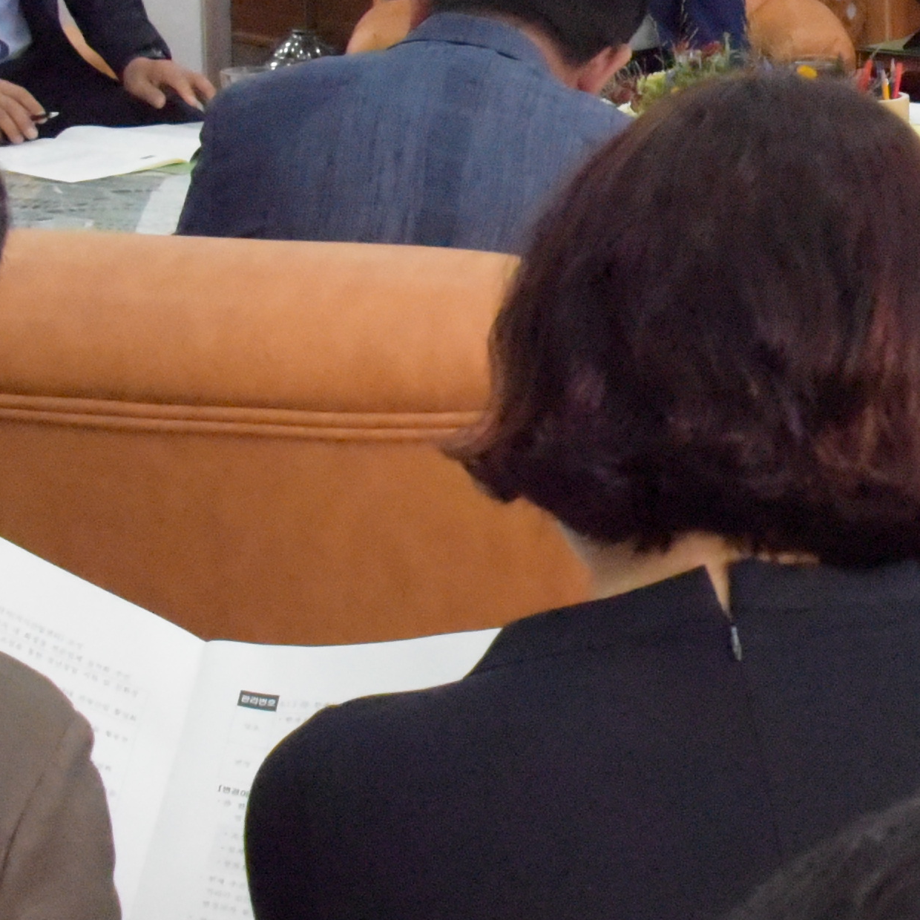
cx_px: 1326
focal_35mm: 132
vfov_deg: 13.2
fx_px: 3969
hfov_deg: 12.6
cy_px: 357
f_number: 11
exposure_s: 1/400
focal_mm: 32
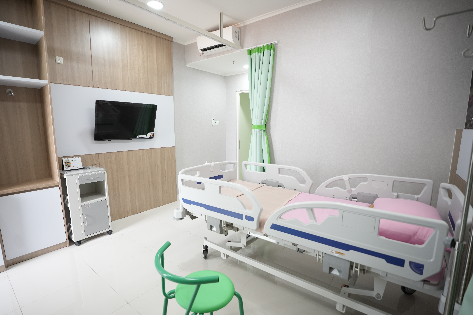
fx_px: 223
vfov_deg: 70.4
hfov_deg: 93.2
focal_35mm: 17
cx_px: 222
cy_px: 163
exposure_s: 1/160
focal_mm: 16
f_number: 2.8
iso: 800
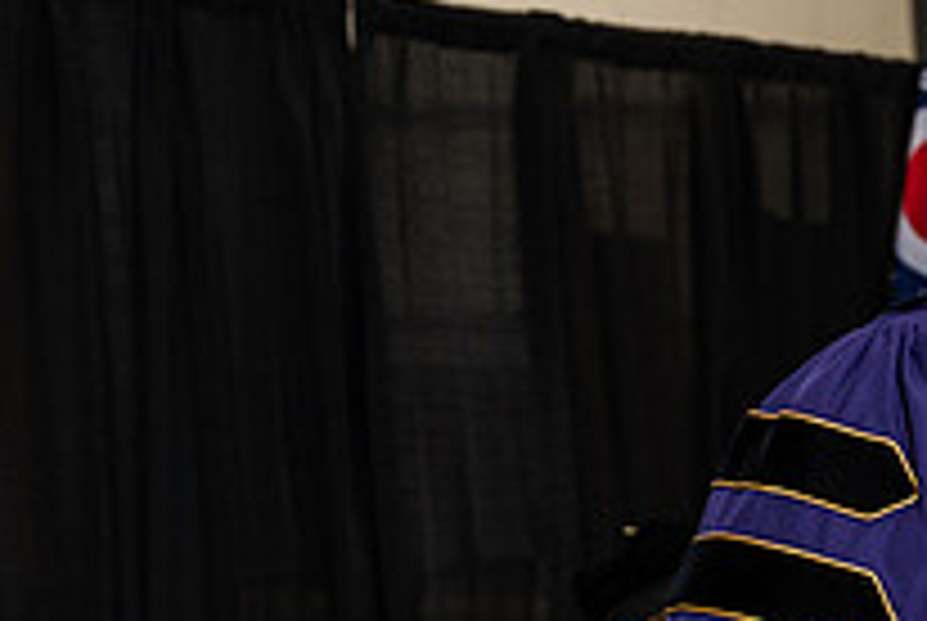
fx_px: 4564
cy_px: 650
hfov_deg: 11.3
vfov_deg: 7.7
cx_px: 1179
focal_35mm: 177
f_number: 4.5
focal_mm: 63
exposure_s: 1/200
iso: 1250
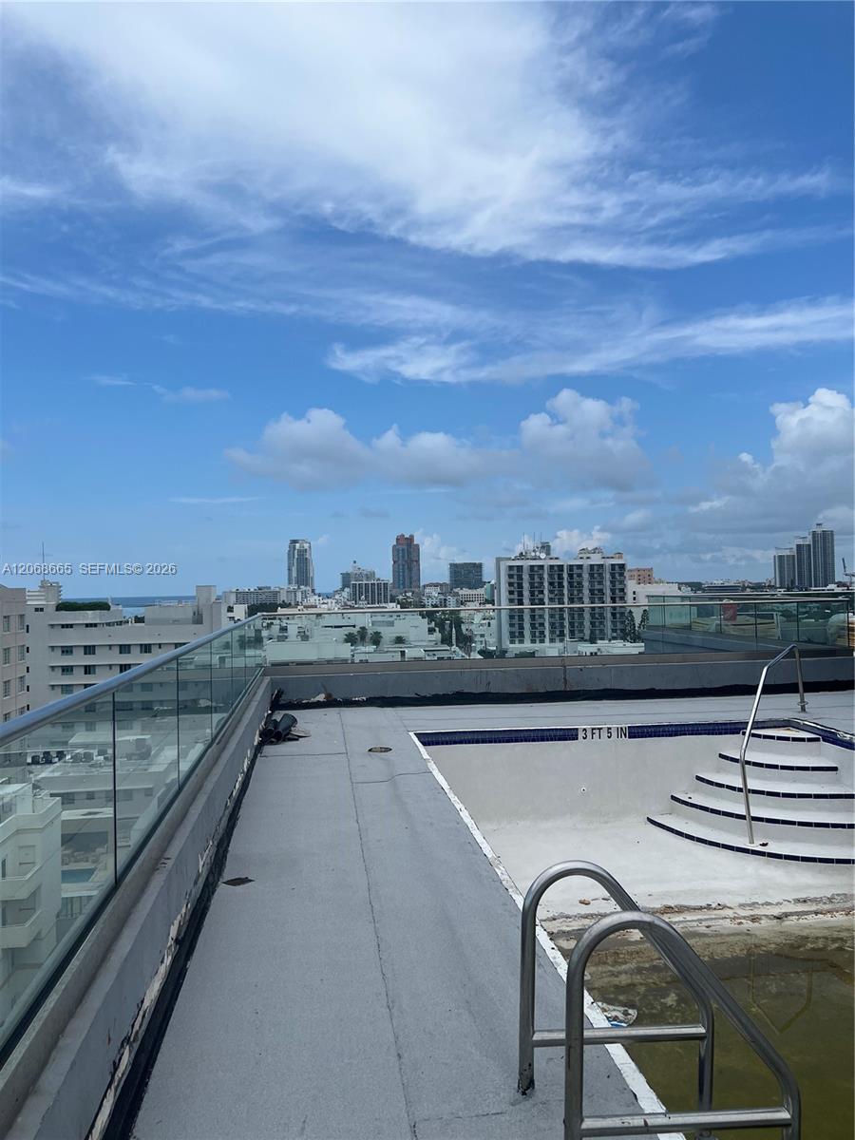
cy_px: 570
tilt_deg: +2.0
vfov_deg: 67.3
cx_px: 428
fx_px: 856
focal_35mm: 26
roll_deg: +1.0
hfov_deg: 53.1
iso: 50
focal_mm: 5.7
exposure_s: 1/5882
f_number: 1.5
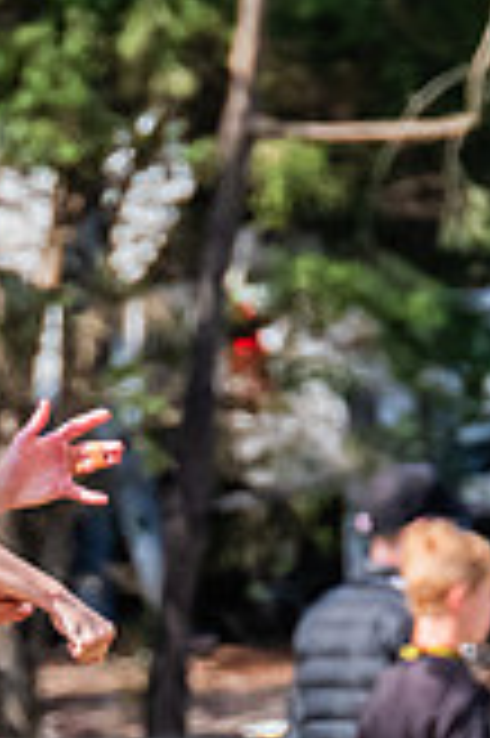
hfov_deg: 0.5
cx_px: -283
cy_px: 750
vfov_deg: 0.7
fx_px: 61089
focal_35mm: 2986
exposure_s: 1/1250
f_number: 10
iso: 800
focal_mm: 420
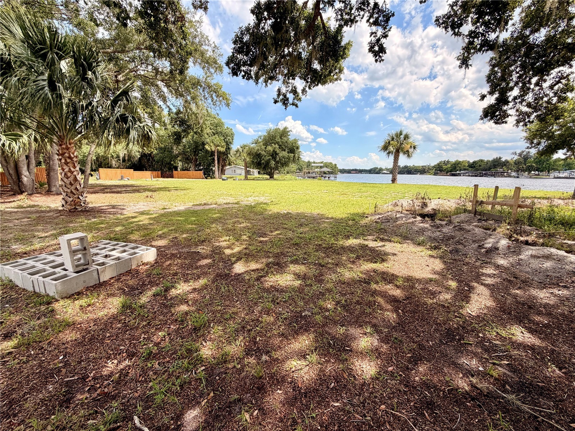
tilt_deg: -11.2
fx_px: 233
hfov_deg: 102.1
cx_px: 288
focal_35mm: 14
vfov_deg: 85.7
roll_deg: +0.1
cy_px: 216
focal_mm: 2.22
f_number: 2.2
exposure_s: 1/770
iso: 32
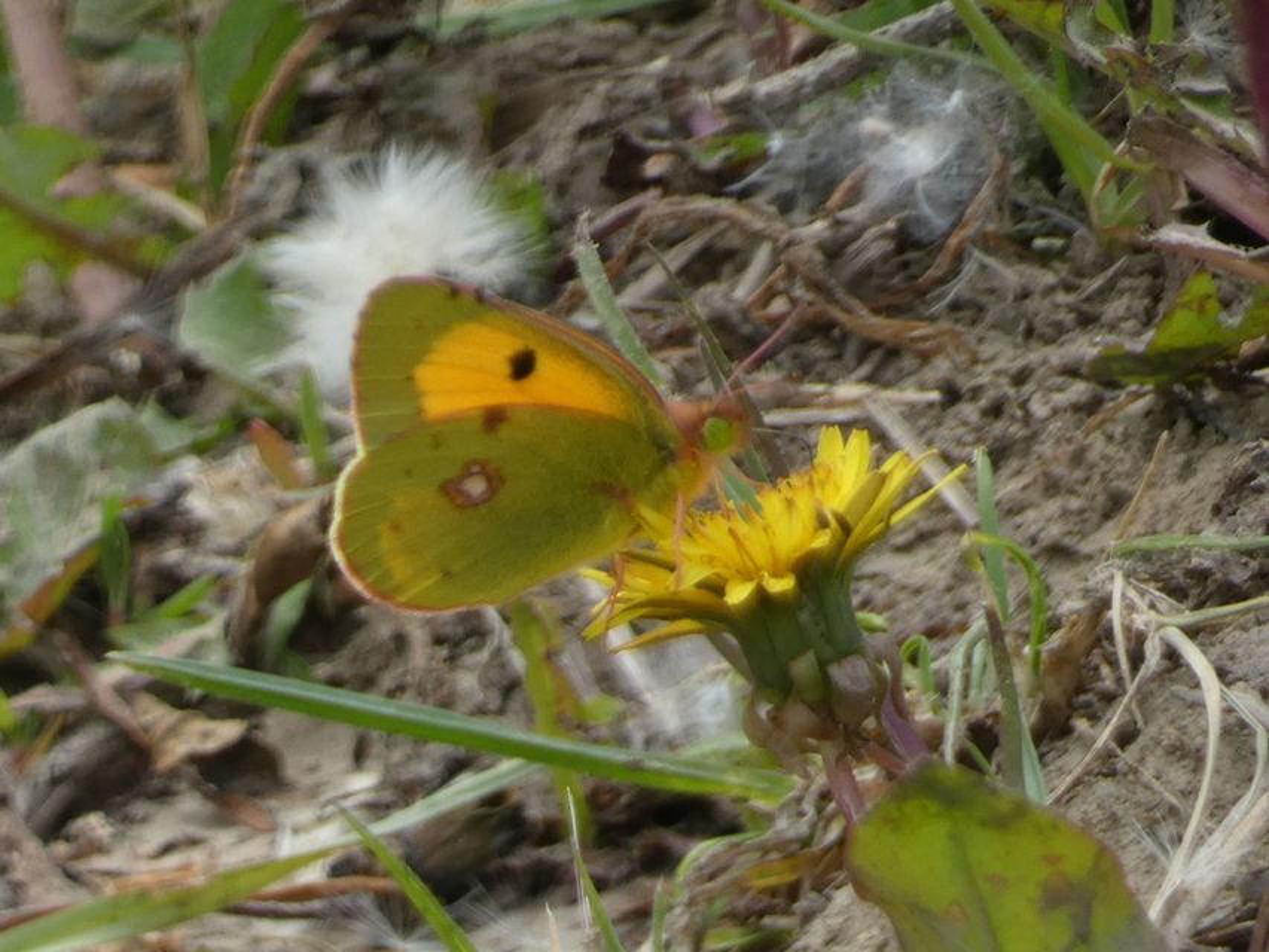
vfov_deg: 1.2
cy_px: 476
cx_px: 634
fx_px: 43997
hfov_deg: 1.7
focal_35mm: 1200
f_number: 5.9
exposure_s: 1/125
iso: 80
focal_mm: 215
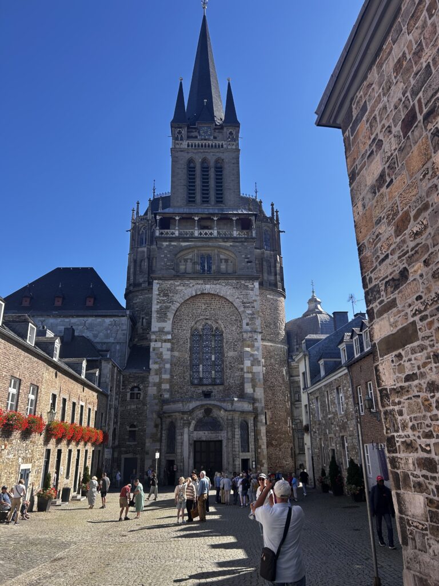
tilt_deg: +19.0
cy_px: 293
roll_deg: +0.2
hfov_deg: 53.1
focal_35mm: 26
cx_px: 220
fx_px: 440
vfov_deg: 67.3
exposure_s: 1/1751
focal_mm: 5.7
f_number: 1.5
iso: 50
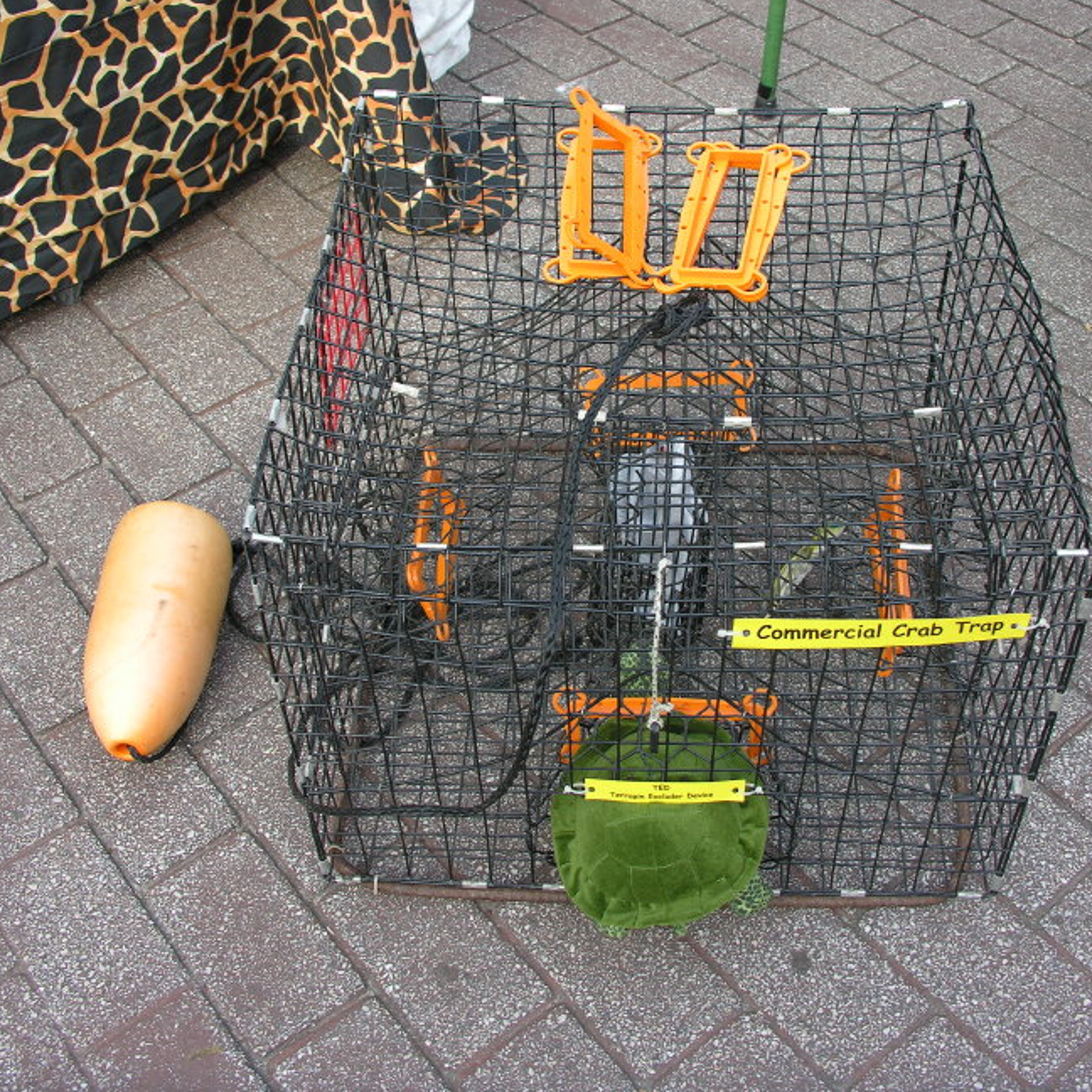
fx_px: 1499
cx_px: 593
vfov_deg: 40.0
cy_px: 538
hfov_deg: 40.0
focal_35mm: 42
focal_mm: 8.9
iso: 50
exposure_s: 1/61.7
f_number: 4
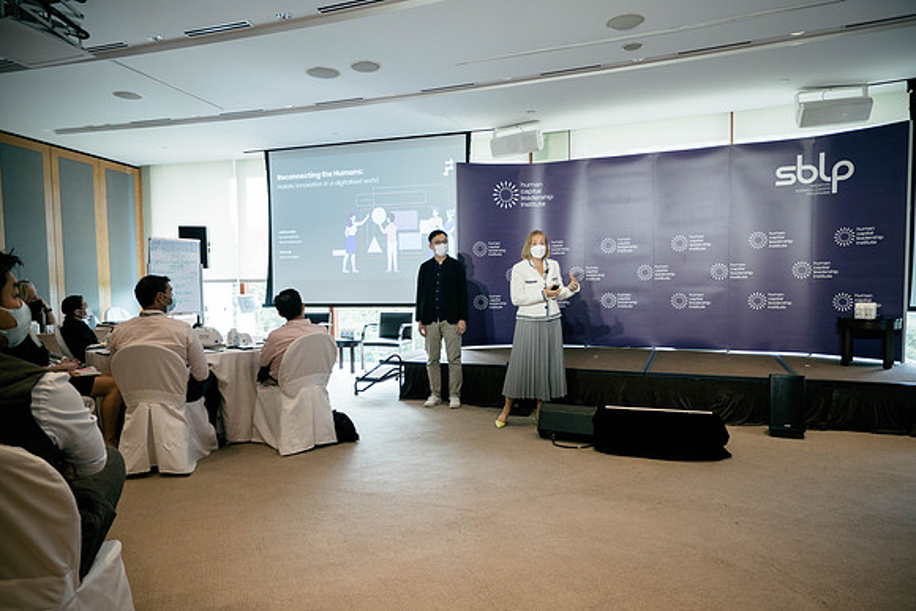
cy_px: 306
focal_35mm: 23
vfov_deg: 55.4
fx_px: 582
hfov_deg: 76.4
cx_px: 458
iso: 400
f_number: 1.7
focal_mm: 11
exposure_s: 1/100
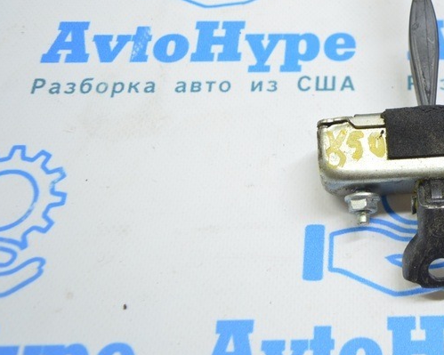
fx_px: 683
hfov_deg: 33.8
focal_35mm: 52
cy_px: 89
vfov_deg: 28.7
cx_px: 410
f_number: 3.5
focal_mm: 18
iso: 400
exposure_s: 1/50
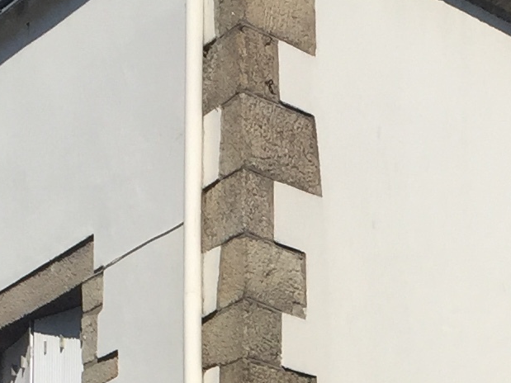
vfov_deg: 9.3
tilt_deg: +7.7
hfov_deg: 12.7
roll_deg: +0.3
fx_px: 2258
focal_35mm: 153
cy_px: 688
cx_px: 583
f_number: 2.2
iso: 32
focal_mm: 4.15
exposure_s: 1/4405
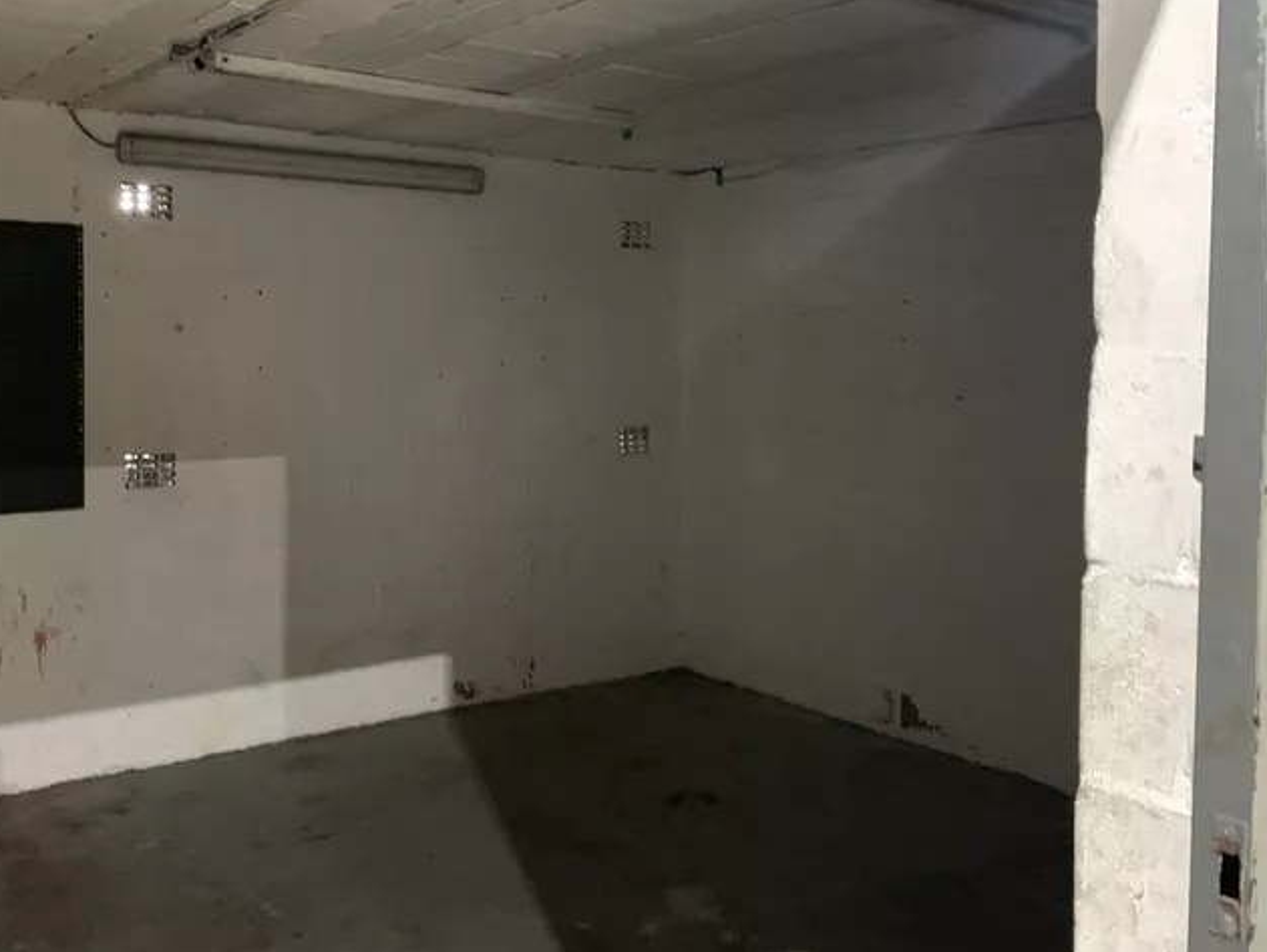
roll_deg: +0.0
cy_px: 407
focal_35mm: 33
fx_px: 1208
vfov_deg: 42.9
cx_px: 469
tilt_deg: -1.2
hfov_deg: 54.7
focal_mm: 4.25
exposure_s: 1/27
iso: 800
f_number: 1.8
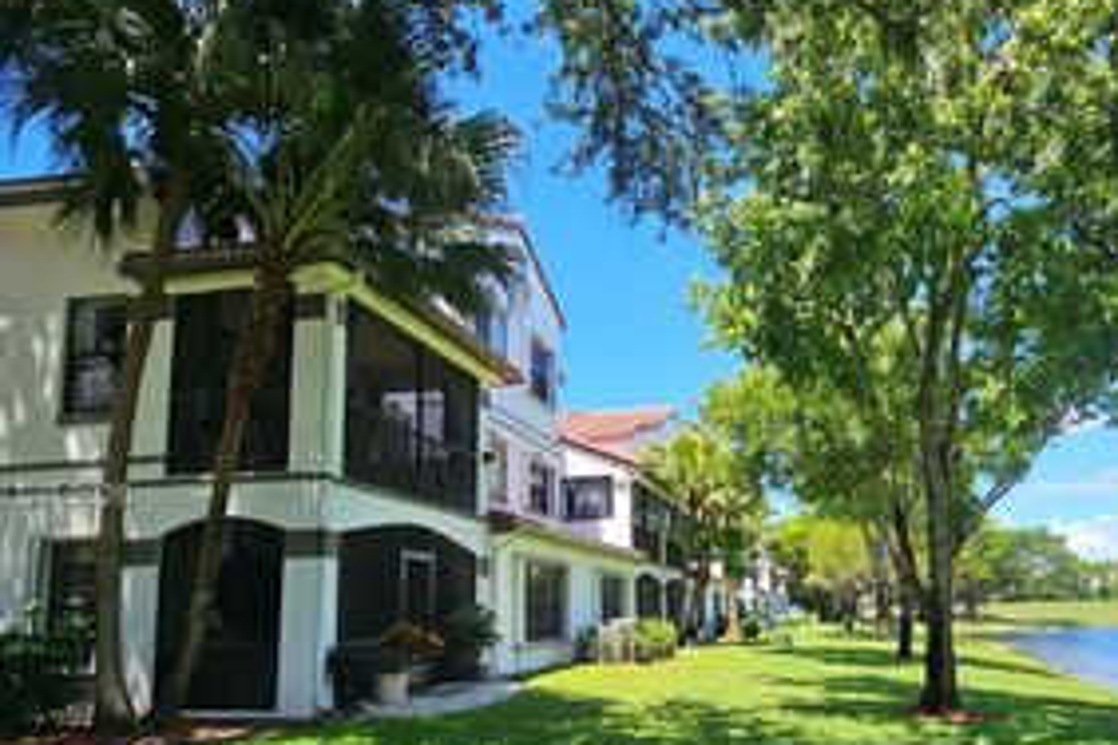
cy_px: 497
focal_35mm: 24
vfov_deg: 52.1
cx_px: 737
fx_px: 745
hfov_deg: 71.7
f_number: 2.2
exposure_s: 1/1005
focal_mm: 2.2
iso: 50
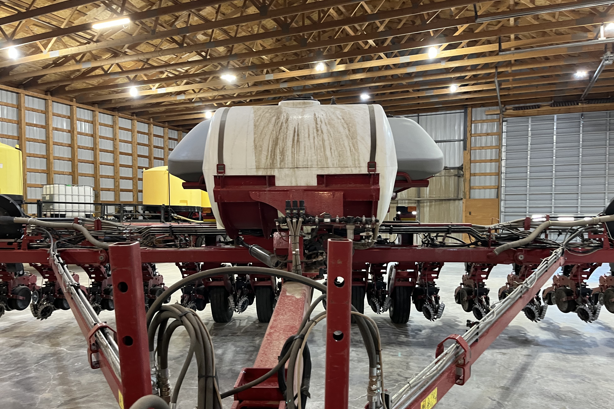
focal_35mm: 28
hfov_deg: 65.5
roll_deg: +0.5
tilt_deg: -1.7
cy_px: 233
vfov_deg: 46.3
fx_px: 478
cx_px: 307
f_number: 1.6
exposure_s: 1/60
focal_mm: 5.1
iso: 250
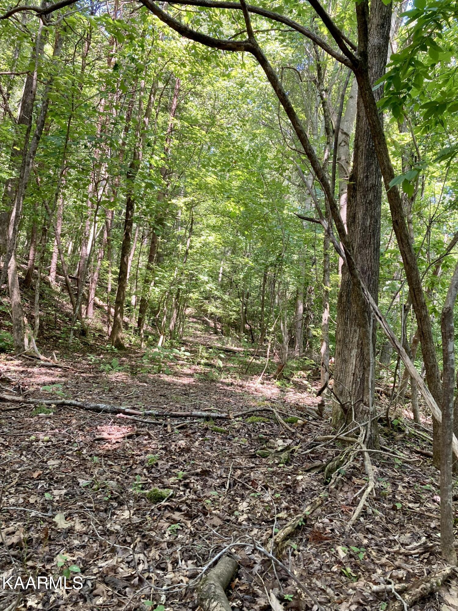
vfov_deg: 63.4
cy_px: 306
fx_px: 494
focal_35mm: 28
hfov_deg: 49.7
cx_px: 229
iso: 80
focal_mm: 3.99
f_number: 1.8
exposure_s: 1/121
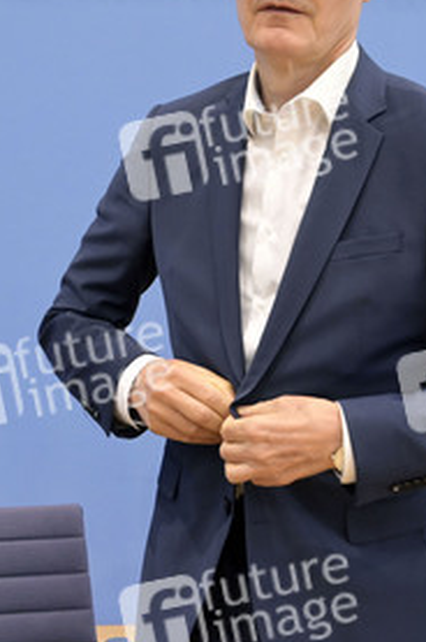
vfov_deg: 38.1
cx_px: 306
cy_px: 262
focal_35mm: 52
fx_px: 925
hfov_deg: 25.7
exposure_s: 1/400
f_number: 5.6
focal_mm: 36
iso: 5000
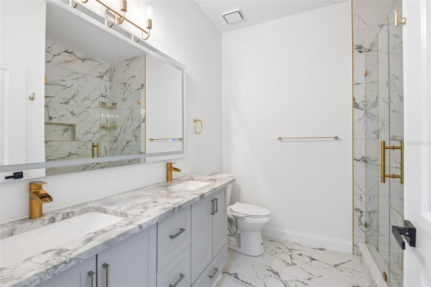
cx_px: 216
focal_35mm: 16
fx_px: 192
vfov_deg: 73.7
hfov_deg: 96.7
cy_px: 144
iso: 400
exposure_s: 1/25
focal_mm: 16
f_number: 8
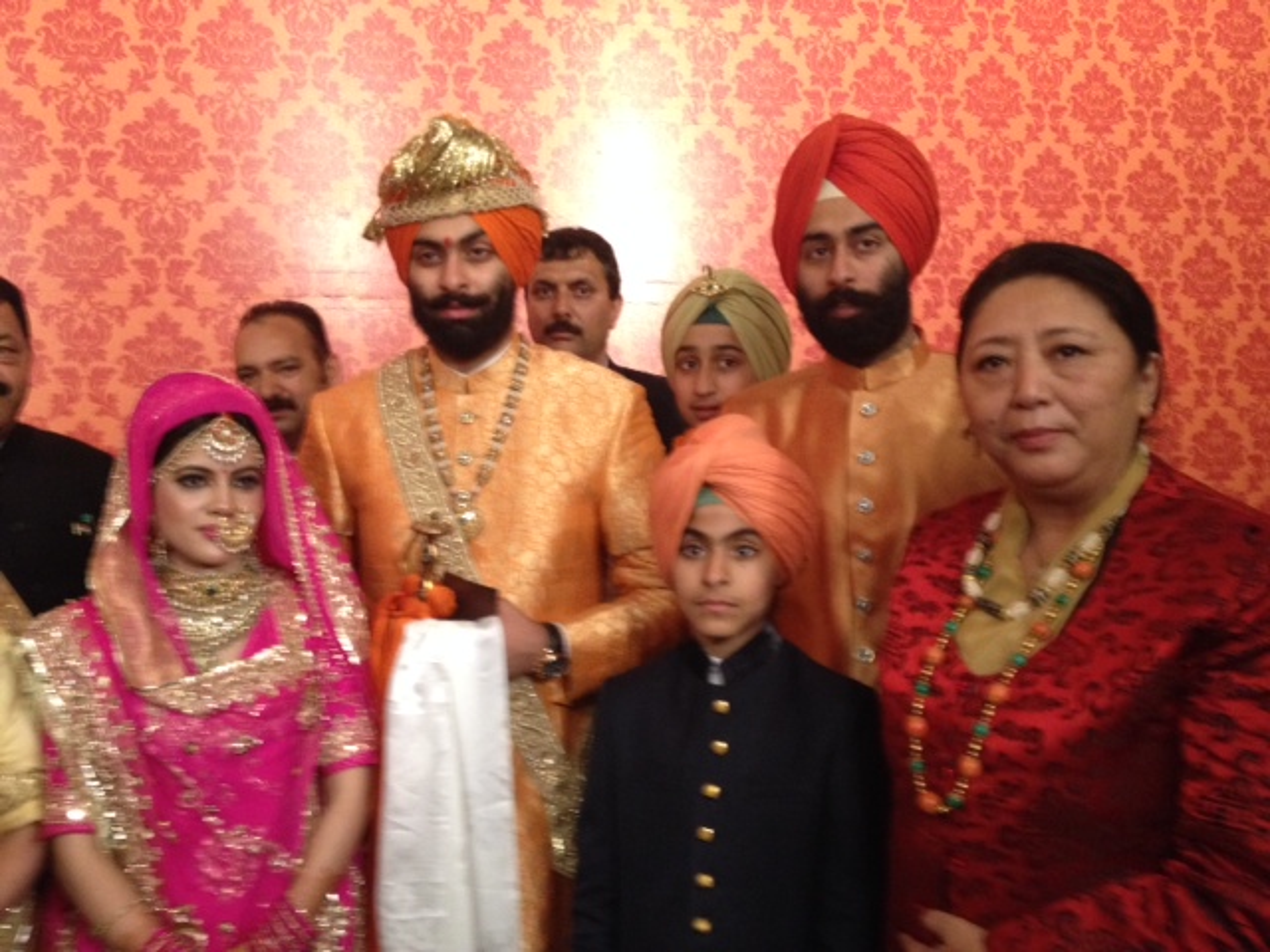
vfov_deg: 40.7
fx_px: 1284
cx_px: 635
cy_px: 476
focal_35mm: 35
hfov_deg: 52.6
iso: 320
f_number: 2.4
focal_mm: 4.28
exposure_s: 1/20
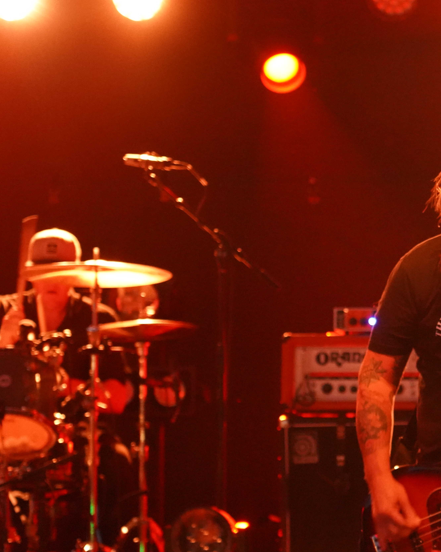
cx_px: 481
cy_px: 289
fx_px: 2904
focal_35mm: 178
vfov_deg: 10.8
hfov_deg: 8.6
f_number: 4
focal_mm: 105
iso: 12800
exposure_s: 1/125
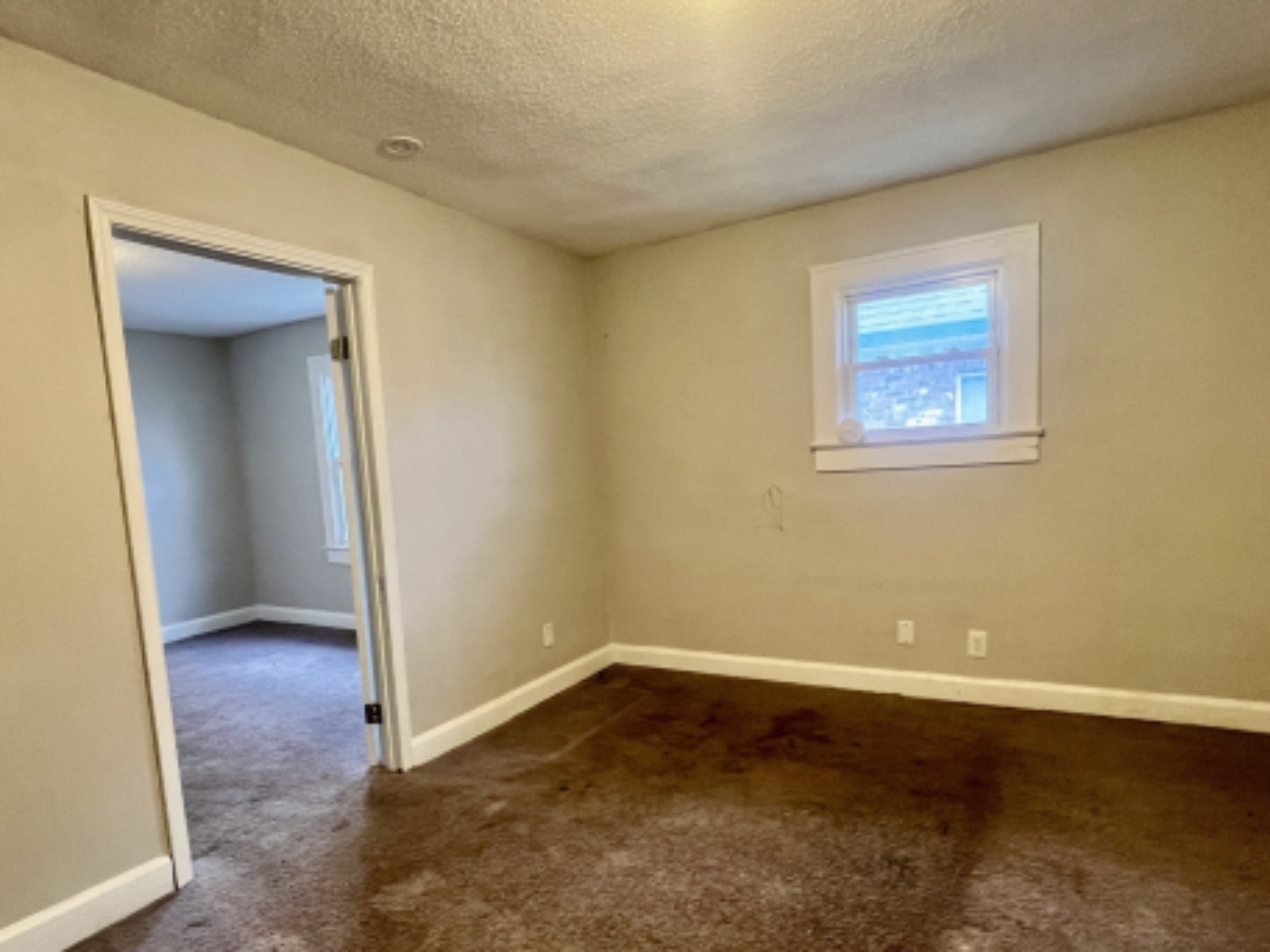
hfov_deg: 84.6
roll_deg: +3.7
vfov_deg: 68.3
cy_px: 546
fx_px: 697
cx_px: 600
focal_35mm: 19
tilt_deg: -6.2
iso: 500
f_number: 1.8
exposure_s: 1/60
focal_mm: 1.57
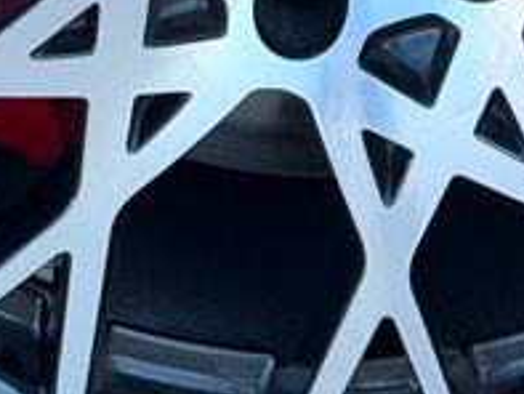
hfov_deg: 7.9
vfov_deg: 5.9
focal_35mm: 249
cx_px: 325
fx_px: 3772
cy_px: -157
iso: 100
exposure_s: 1/802
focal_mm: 6.76
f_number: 1.78
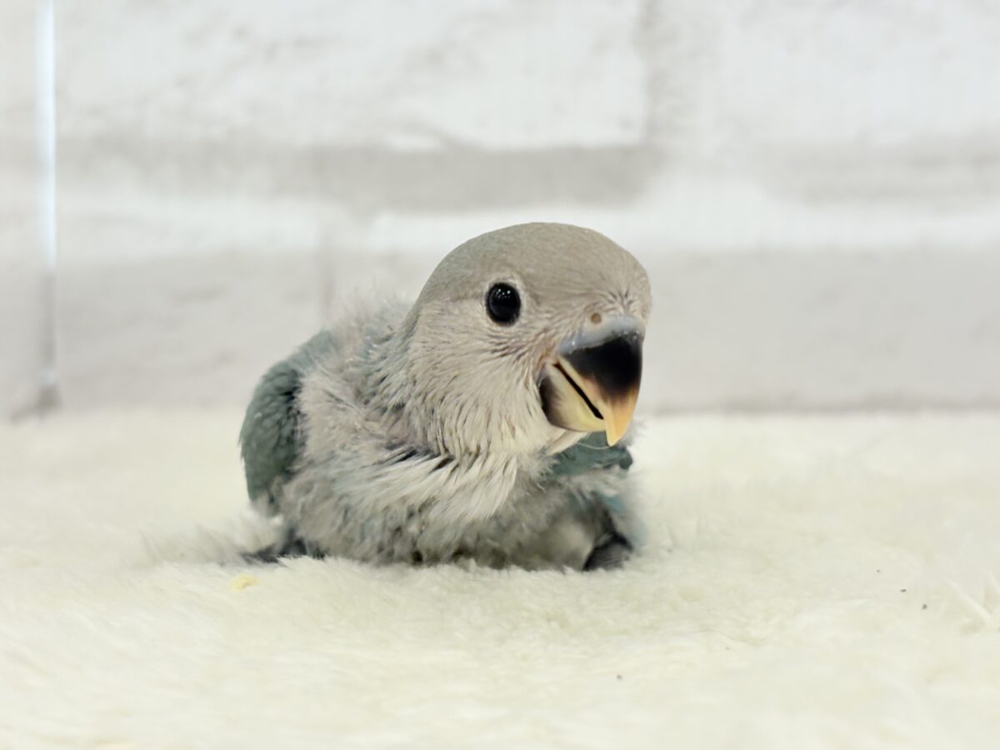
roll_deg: -0.2
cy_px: 375
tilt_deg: -3.6
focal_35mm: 52
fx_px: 1502
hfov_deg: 36.8
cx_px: 500
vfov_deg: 28.0
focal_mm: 5.96
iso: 50
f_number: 1.6
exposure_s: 1/100
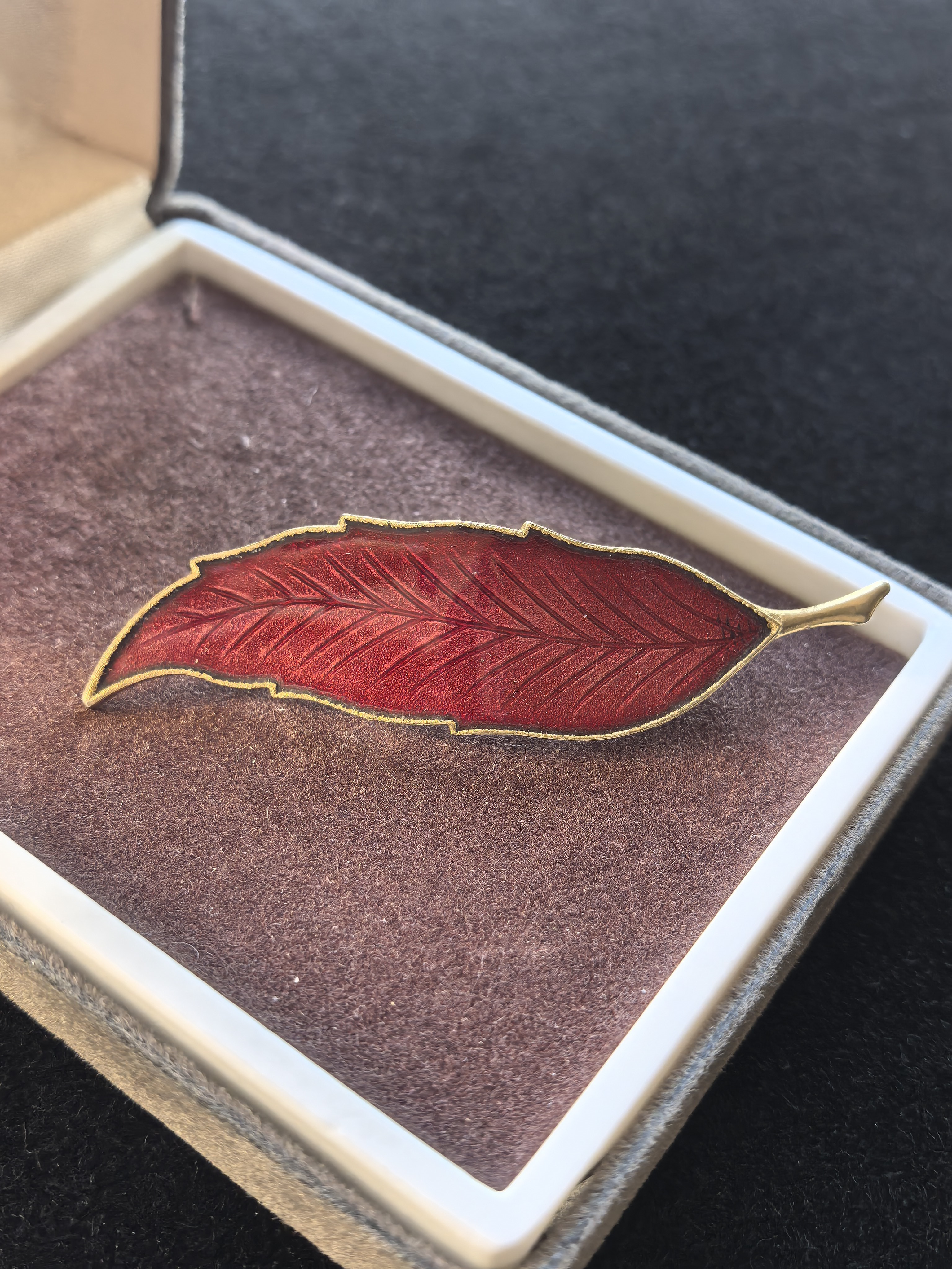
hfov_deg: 39.7
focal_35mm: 36
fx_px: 1320
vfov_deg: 51.4
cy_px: 634
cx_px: 476
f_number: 2.8
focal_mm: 6.98
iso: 160
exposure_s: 1/100
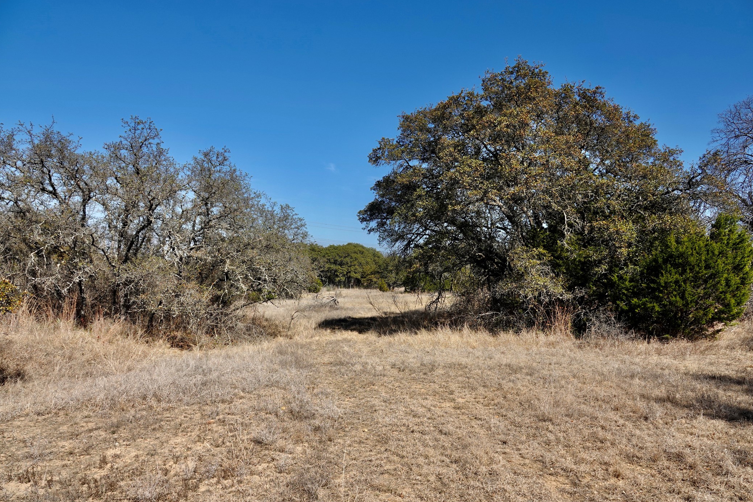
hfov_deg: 71.5
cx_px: 382
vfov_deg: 51.3
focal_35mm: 25
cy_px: 253
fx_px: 523
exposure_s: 1/640
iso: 100
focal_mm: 8.8
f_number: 4
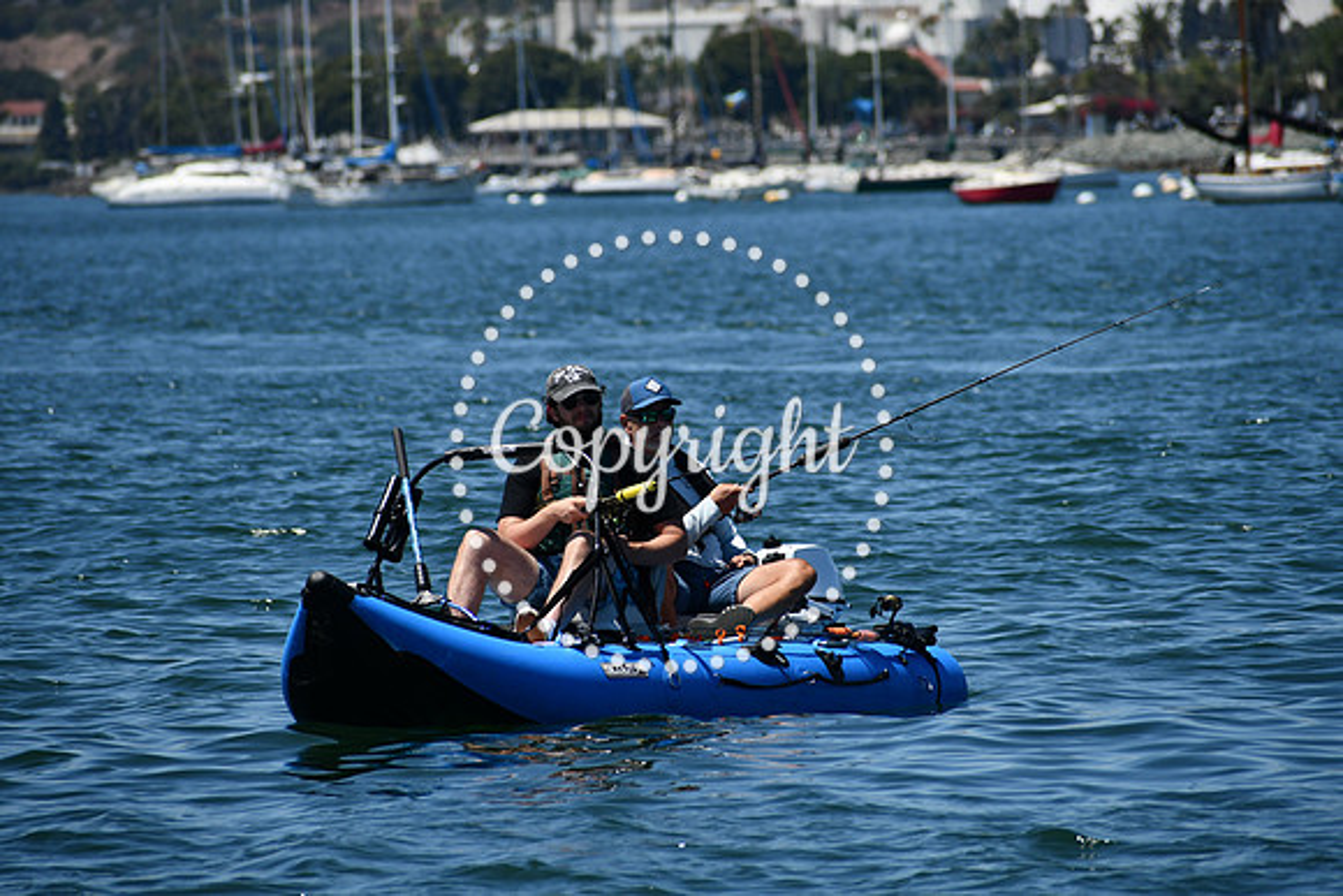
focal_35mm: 345
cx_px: 672
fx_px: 12873
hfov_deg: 6.0
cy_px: 448
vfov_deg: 4.0
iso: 200
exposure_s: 1/1250
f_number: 6.3
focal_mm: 230
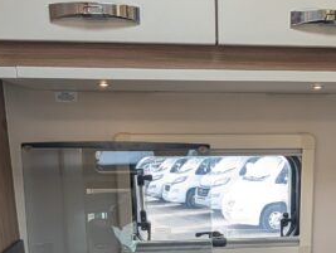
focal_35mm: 46
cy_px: 255
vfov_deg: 29.4
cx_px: 245
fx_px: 447
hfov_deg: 40.2
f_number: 1.7
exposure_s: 1/149
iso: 62
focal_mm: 2.02
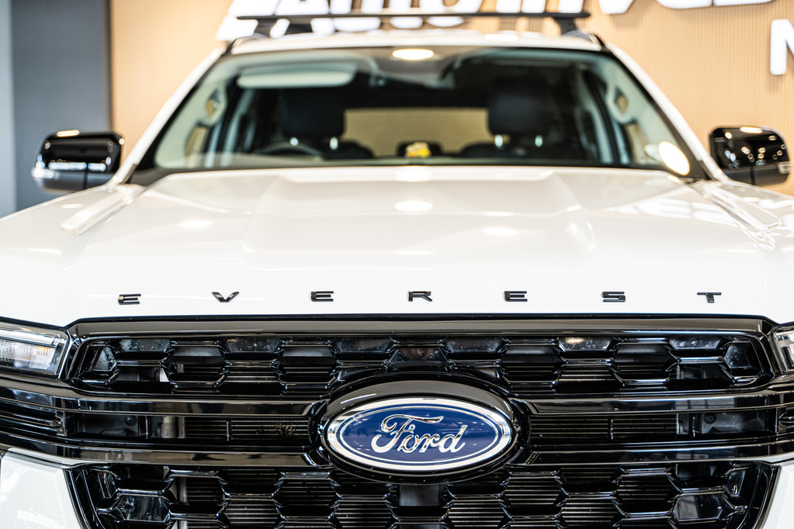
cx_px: 397
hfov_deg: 41.1
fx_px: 1059
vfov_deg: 28.1
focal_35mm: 48
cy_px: 264
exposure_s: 1/125
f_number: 2.8
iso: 640
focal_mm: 48
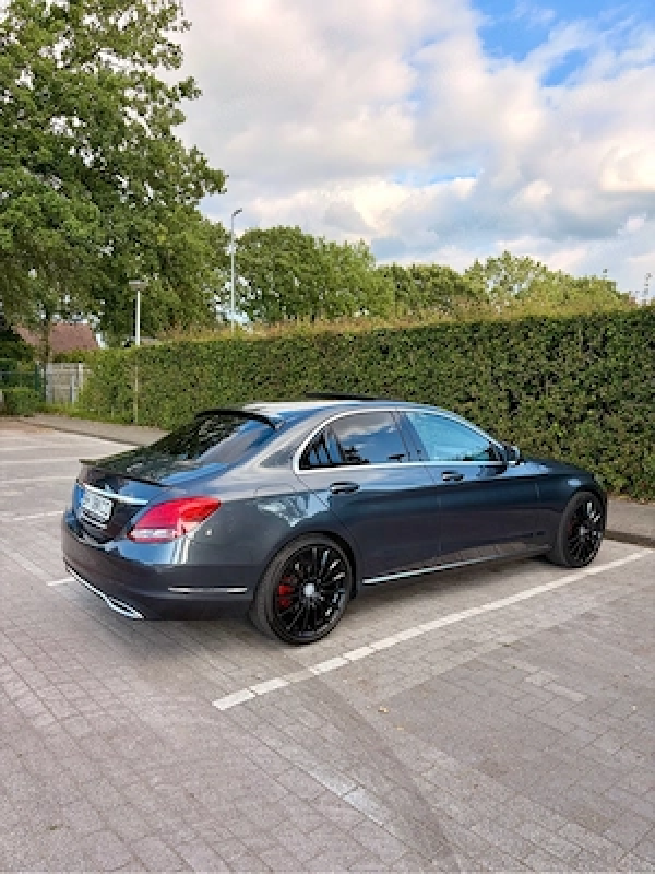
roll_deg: -1.3
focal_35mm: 26
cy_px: 437
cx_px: 328
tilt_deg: -4.1
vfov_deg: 67.3
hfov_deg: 53.1
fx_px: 656
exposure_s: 1/1048
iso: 50
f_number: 1.6
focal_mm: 5.96
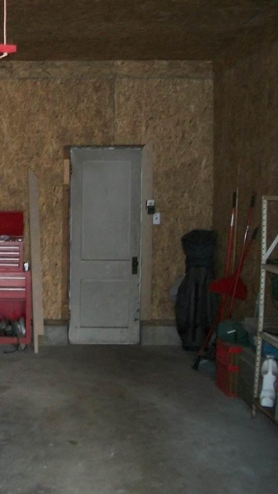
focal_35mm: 47
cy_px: 246
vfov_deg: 43.7
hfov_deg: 23.5
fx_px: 616
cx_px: -44
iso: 240
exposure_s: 1/60
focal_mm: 5.7
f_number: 2.9
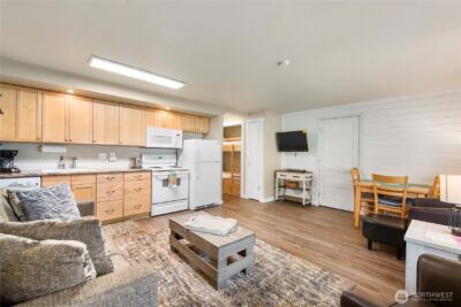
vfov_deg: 77.4
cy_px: 154
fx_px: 192
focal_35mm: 15
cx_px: 230
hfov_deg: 100.4
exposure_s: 1/5
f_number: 8
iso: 200
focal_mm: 15
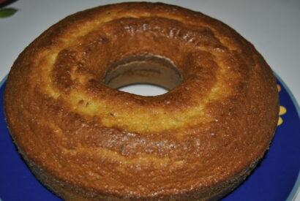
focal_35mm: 51
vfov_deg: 26.6
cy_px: 100
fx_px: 426
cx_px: 150
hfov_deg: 38.8
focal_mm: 34
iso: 100
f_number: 4.5
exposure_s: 1/125
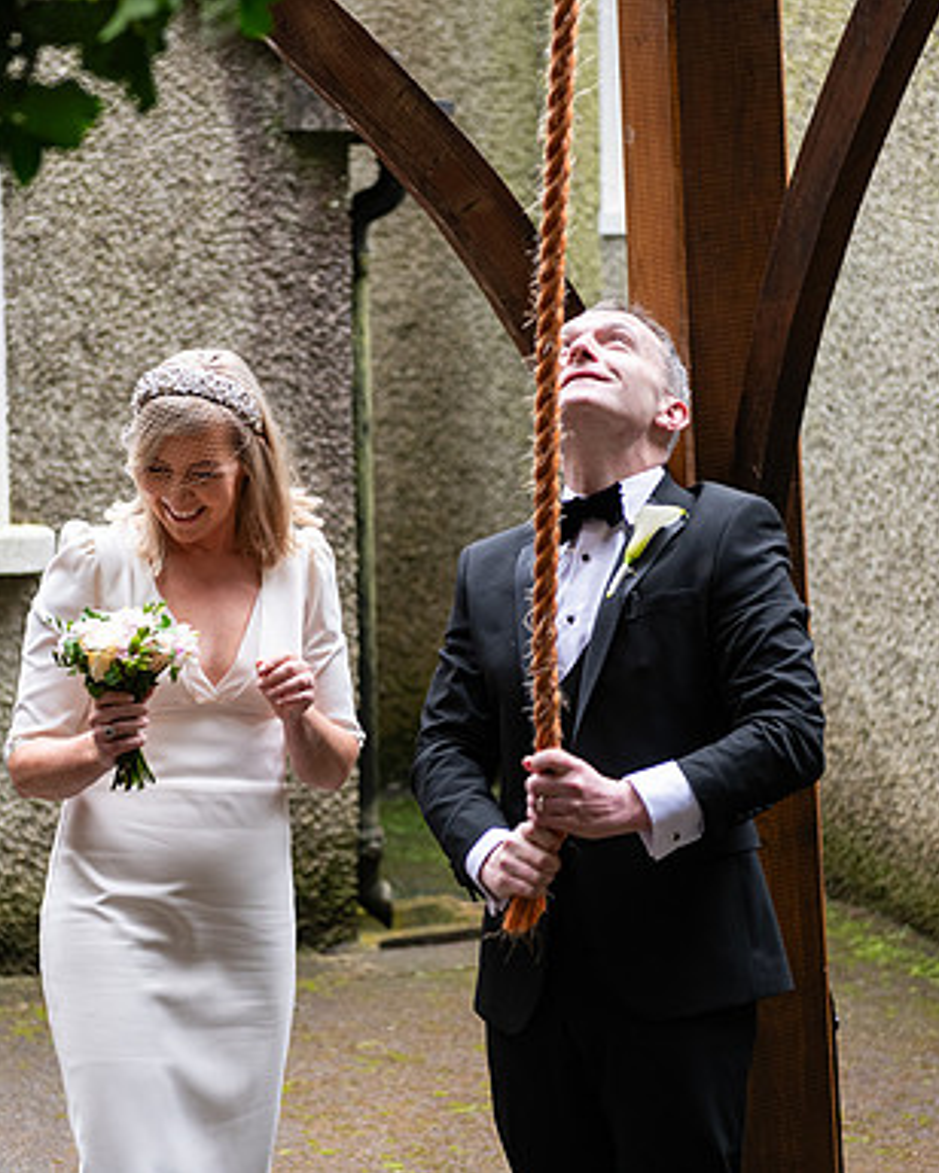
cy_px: 586
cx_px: 418
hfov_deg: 15.5
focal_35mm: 99
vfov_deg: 19.4
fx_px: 3439
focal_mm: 70
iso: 400
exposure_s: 1/160
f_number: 3.5
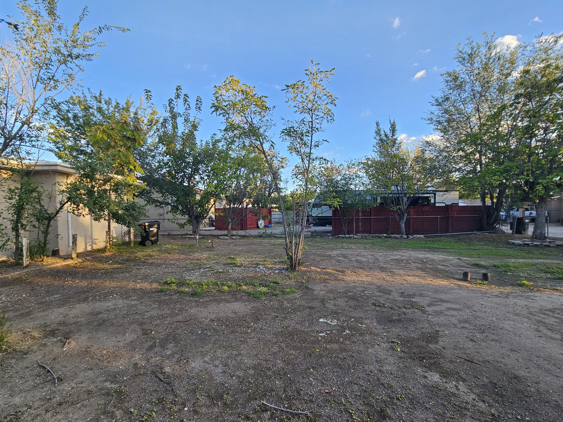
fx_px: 228
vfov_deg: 85.6
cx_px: 287
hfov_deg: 102.1
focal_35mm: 14
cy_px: 221
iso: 50
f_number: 2.2
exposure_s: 1/199
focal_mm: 2.2
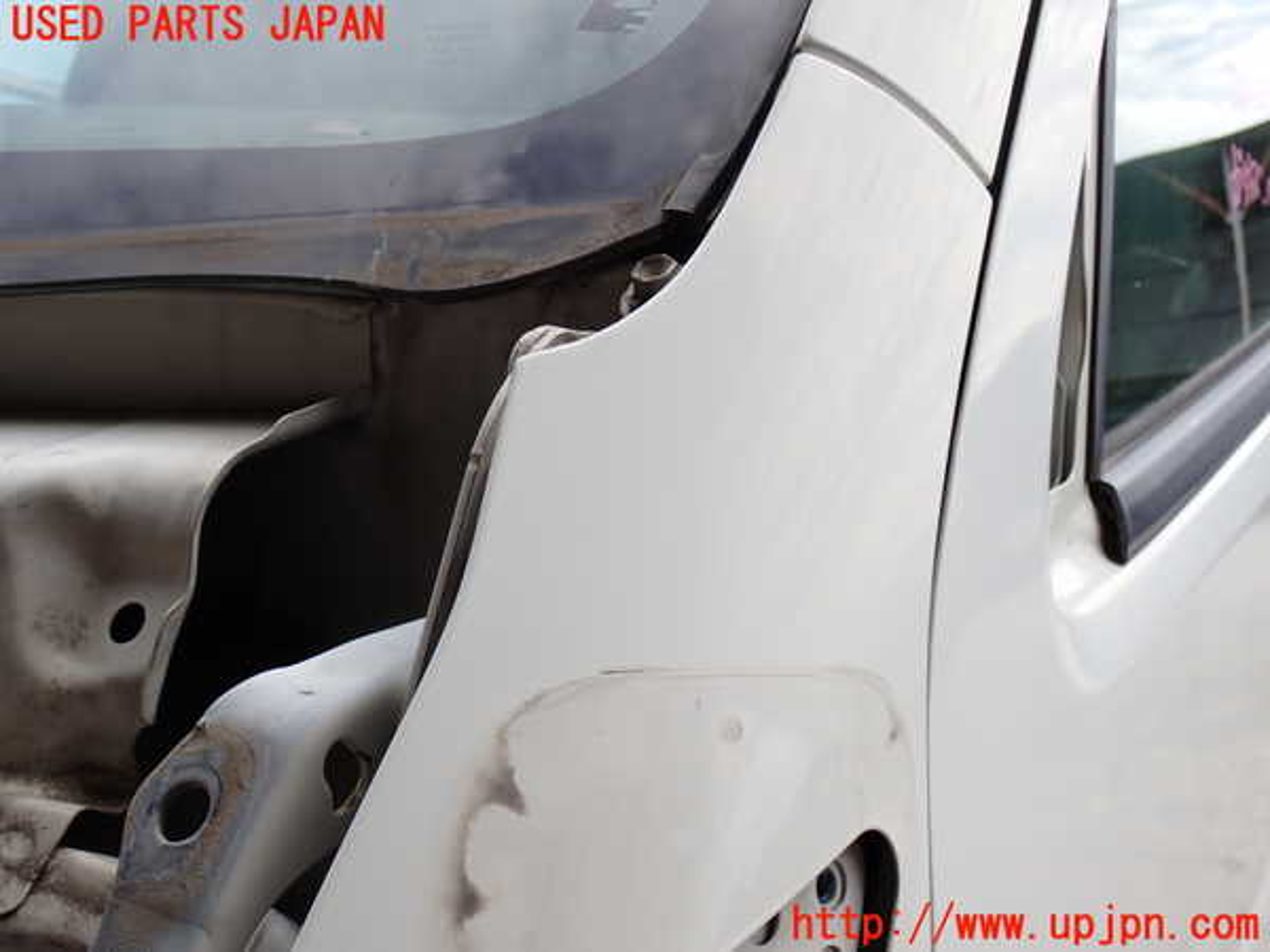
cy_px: 476
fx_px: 1504
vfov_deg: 35.1
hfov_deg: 45.8
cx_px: 635
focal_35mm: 41
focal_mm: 7.31
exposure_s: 1/400
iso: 100
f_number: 4
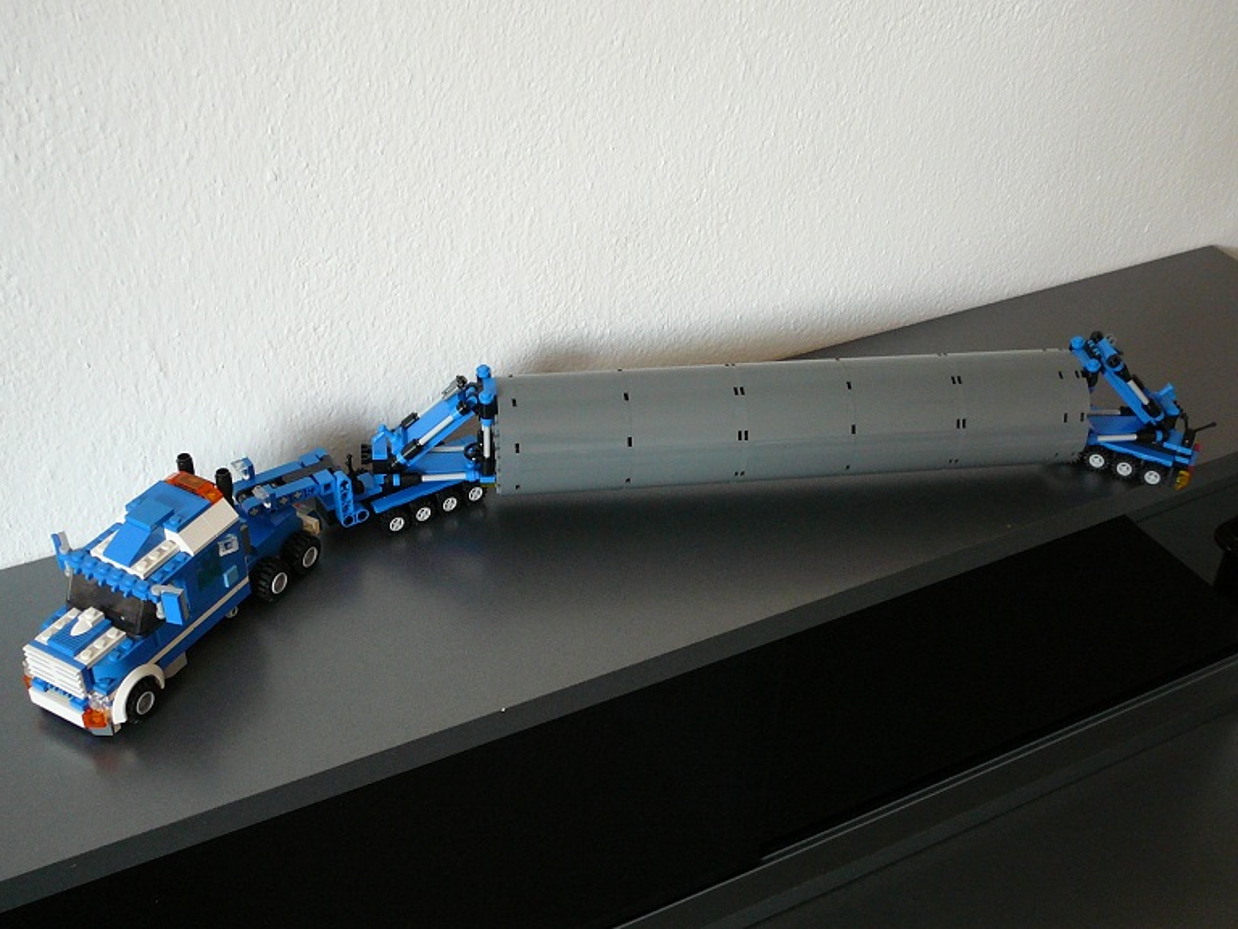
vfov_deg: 35.1
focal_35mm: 41
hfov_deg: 45.8
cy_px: 464
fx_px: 1466
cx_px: 619
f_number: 3.1
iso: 200
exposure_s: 1/25
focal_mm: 6.1
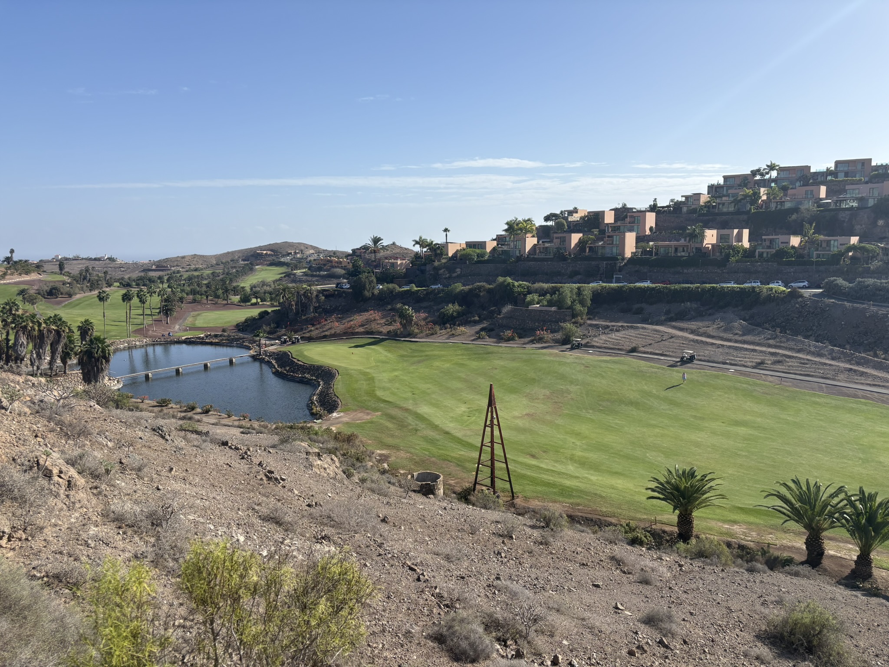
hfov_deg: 67.3
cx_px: 444
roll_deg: +1.4
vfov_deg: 53.1
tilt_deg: -7.2
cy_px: 334
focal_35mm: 26
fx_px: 668
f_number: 1.6
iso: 50
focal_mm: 5.96
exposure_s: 1/3831
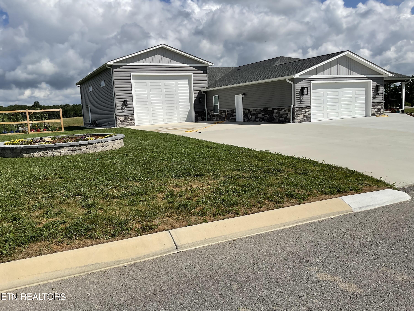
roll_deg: +3.0
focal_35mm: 29
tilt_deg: -6.5
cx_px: 207
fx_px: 347
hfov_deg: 61.7
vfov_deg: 48.2
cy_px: 156
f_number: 1.8
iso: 16
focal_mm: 3
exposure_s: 1/4065
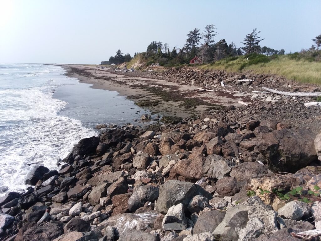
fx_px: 250
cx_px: 160
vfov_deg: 51.4
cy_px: 120
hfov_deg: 65.3
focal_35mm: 27
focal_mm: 2.91
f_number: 1.9
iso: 50
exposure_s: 1/1468
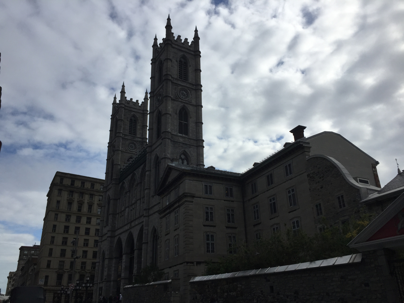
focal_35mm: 29
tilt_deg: +25.4
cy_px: 152
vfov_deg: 48.2
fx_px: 338
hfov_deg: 61.7
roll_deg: +1.3
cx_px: 202
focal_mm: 4.15
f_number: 2.2
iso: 32
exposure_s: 1/3597
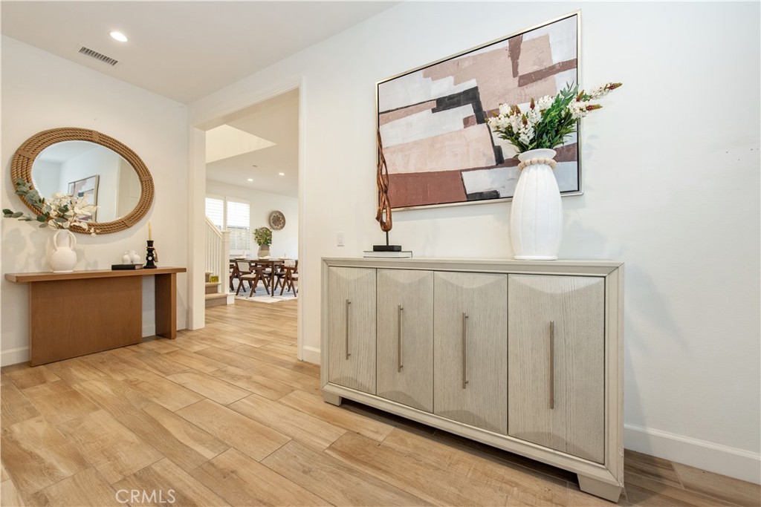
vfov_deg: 81.2
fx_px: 296
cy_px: 254
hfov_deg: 104.2
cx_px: 380
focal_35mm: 14
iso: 800
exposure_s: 1/100
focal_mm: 14
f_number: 5
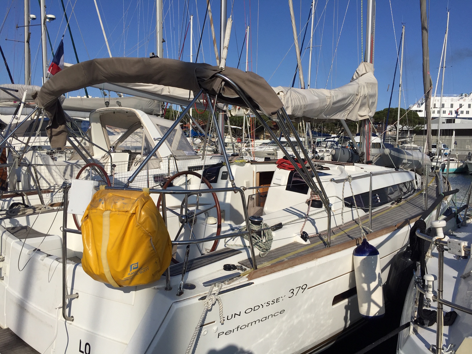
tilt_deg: -4.7
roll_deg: -2.0
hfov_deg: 61.7
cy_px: 177
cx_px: 236
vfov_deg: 48.2
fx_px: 395
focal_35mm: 29
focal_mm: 4.15
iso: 32
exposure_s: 1/4950
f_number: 2.2
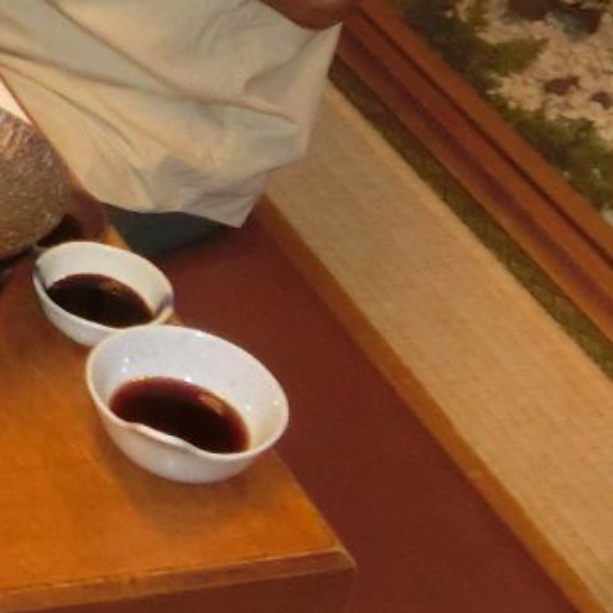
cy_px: -394
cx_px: -704
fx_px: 2364
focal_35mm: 118
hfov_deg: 12.5
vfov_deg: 13.6
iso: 400
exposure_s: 1/60
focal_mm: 4.4
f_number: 3.3
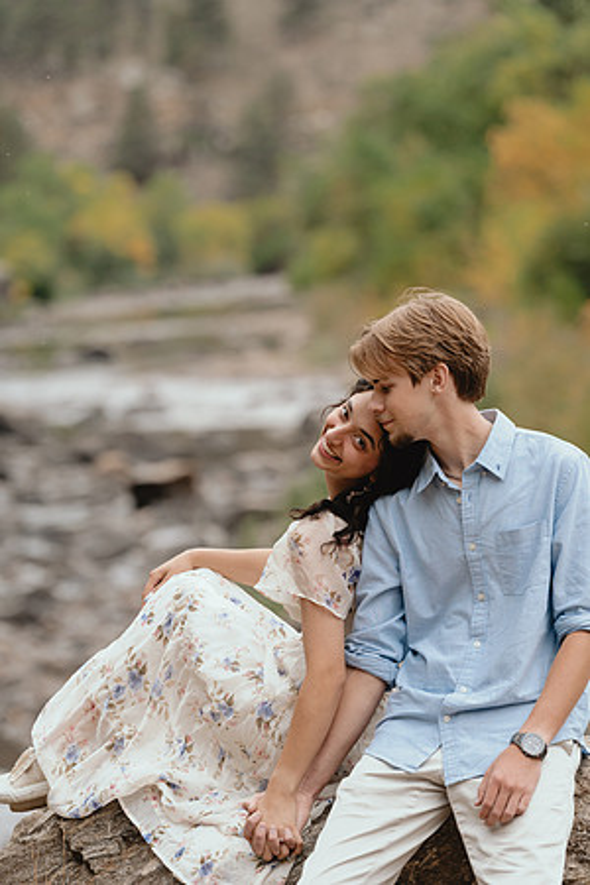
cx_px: 295
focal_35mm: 152
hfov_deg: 9.0
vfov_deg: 13.5
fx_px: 3736
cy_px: 442
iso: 320
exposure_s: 1/250
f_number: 3.5
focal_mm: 152
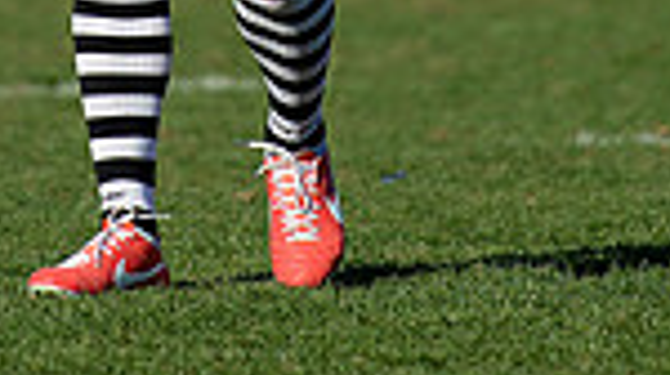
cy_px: -408
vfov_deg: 1.5
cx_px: 205
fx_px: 14038
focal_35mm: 791
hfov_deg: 2.7
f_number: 2.8
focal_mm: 195
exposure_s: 1/2500
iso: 250
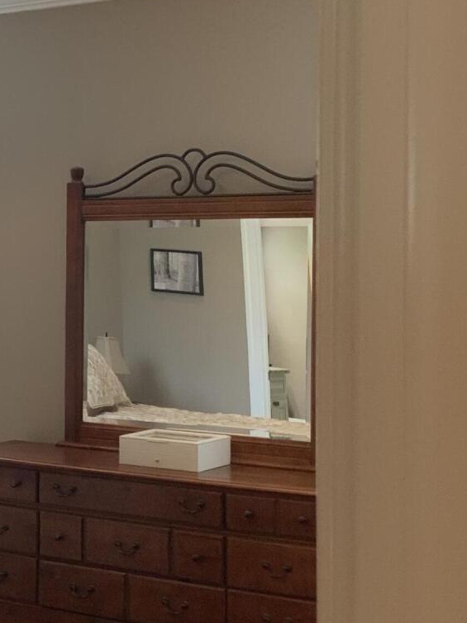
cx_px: -26
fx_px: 1385
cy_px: 263
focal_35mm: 77
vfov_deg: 25.3
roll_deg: -0.2
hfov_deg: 18.5
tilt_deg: +1.0
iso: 100
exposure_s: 1/60
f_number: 1.8
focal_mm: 3
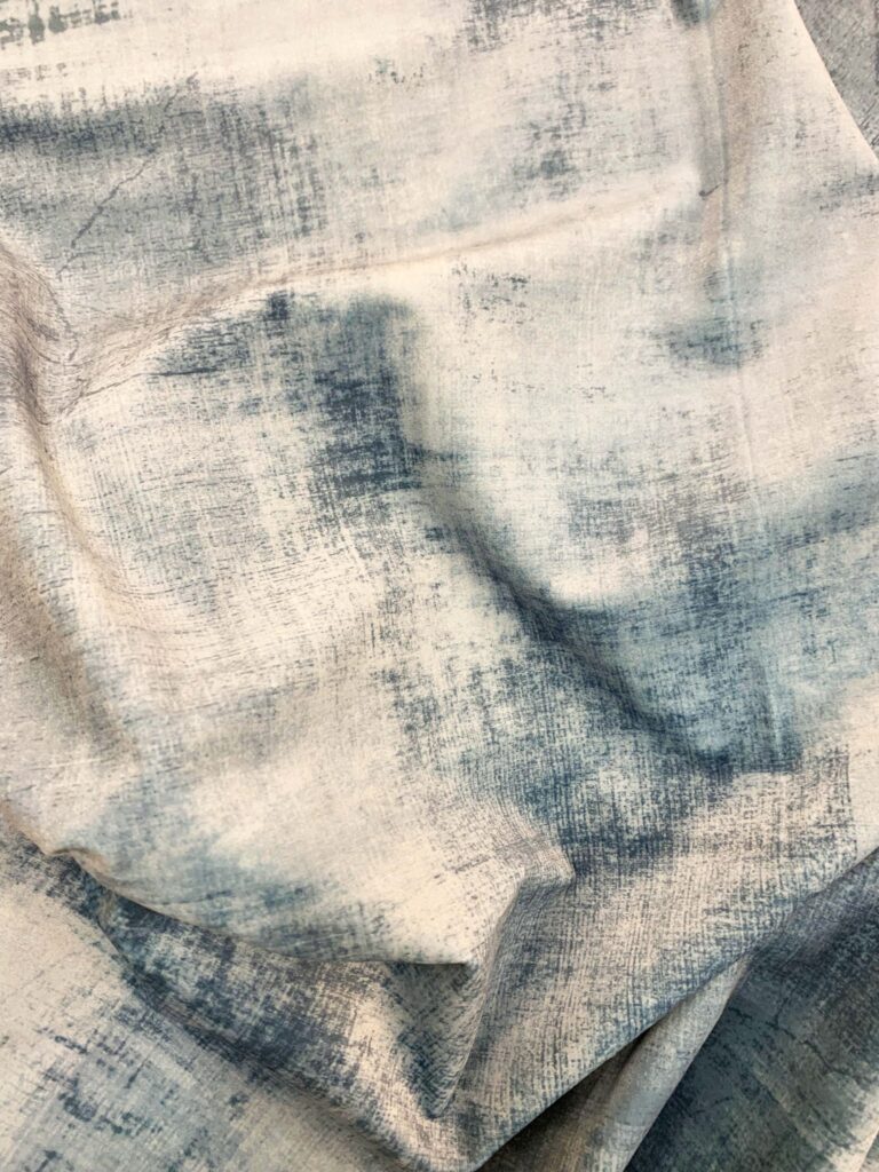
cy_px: 586
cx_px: 440
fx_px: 880
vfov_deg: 67.3
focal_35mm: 26
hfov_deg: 53.1
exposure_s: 1/50
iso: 64
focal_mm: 4.25
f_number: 1.8
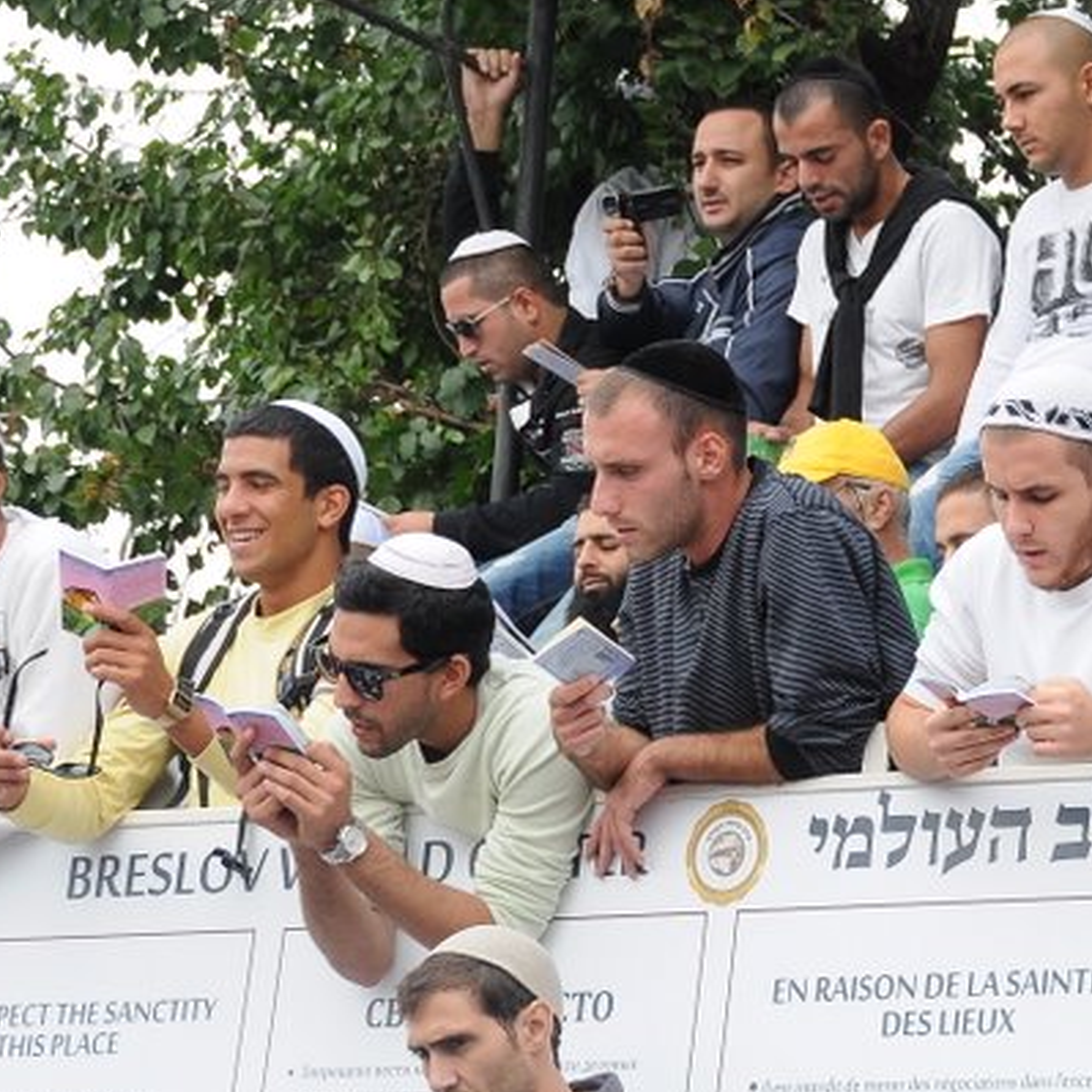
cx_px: 1322
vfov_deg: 9.6
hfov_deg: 9.4
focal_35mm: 183
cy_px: 640
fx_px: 6531
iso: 250
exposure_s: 1/200
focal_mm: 56
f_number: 7.1
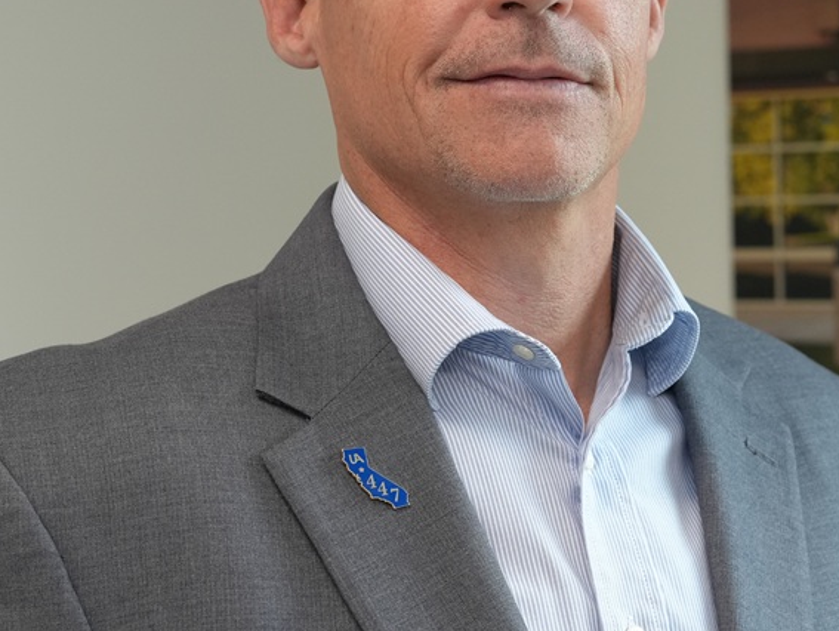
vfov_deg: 12.2
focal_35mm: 122
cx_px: 846
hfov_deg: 15.8
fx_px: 2959
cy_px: 273
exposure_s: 1/160
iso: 1000
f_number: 4
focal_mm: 48
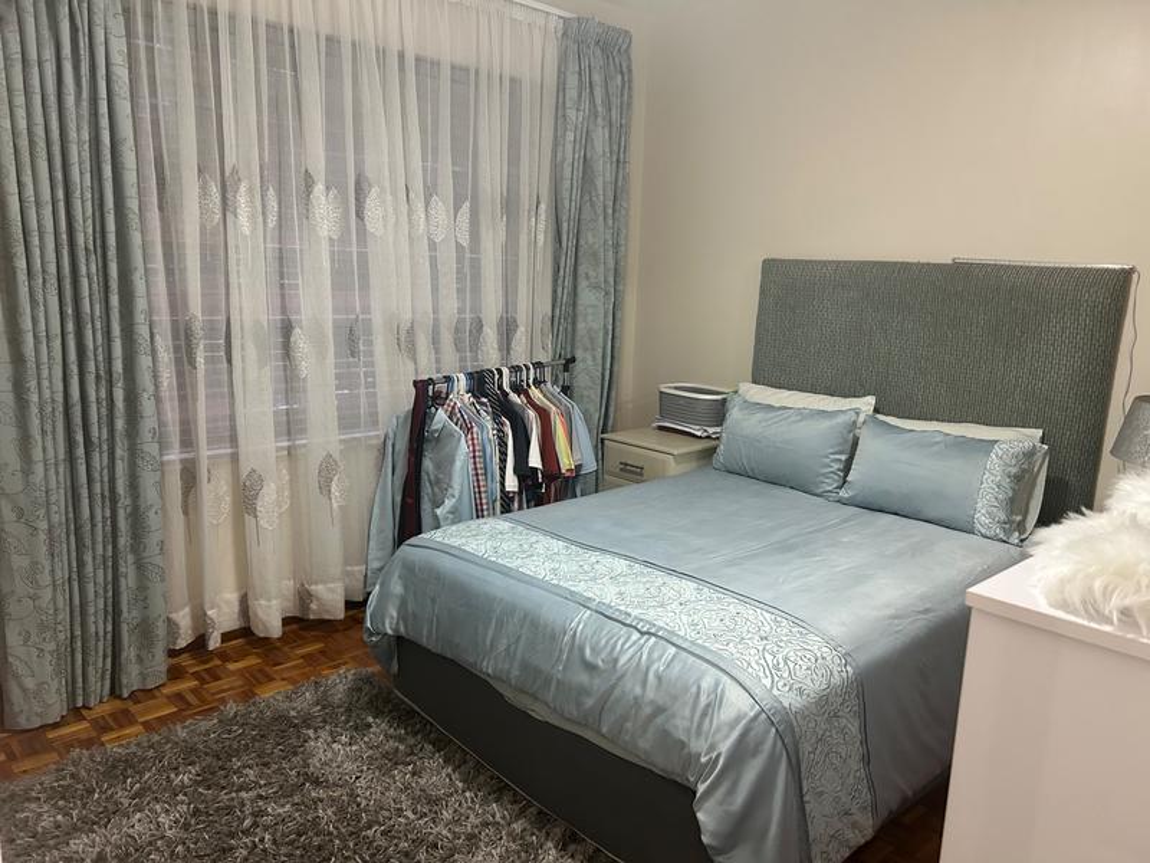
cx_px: 575
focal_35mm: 26
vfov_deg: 53.1
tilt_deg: -11.2
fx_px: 864
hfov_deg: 67.3
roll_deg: -1.8
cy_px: 432
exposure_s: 1/50
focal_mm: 5.7
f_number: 1.5
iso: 320
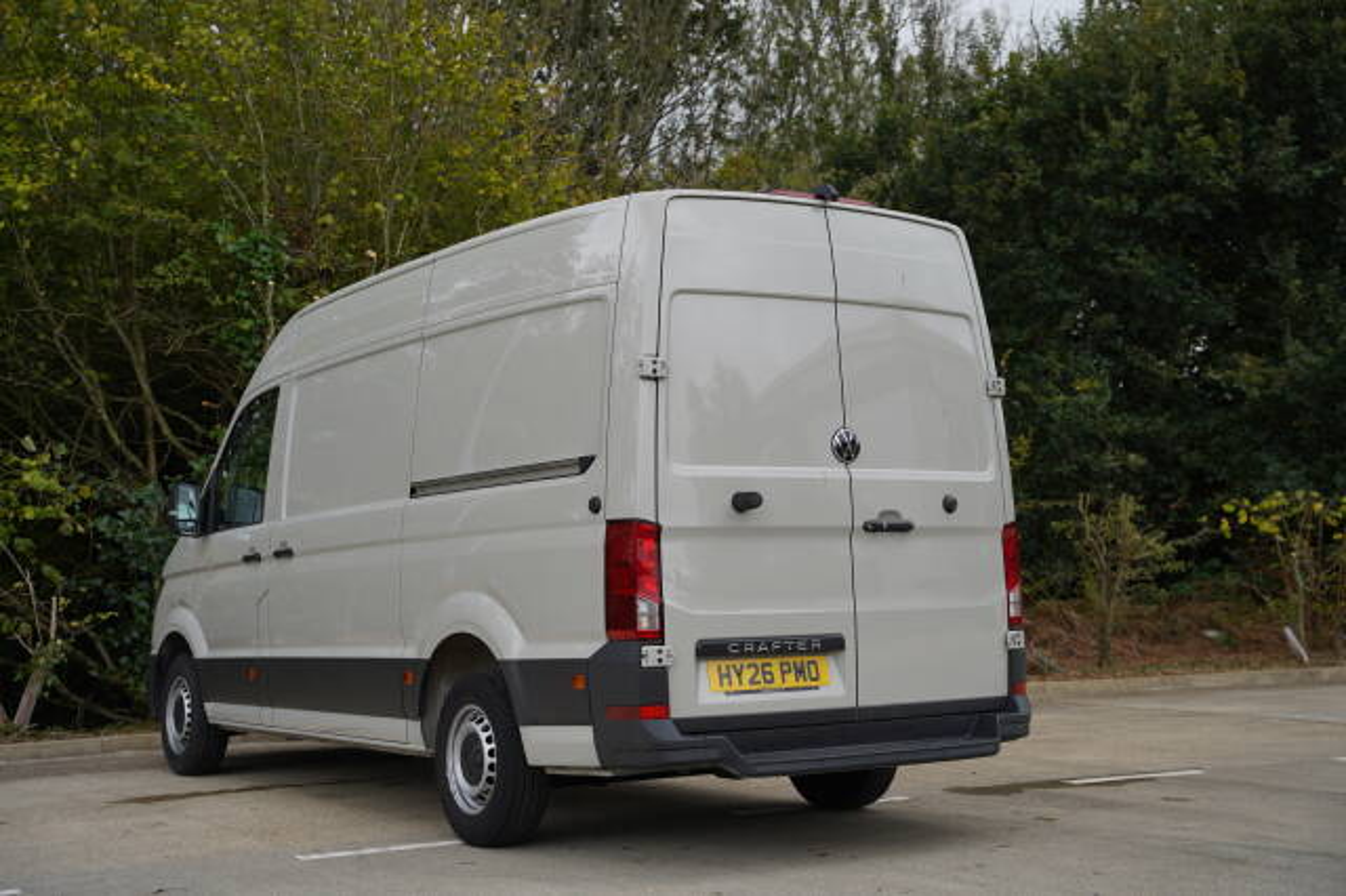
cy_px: 448
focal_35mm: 48
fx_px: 1779
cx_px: 673
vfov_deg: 28.3
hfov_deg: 41.4
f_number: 4
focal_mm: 47.6
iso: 160
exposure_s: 1/160
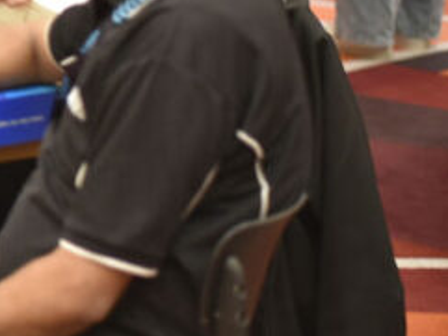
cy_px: -63
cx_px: -435
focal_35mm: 204
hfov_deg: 9.1
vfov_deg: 7.2
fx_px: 2641
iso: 900
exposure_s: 1/60
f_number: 1.8
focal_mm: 50
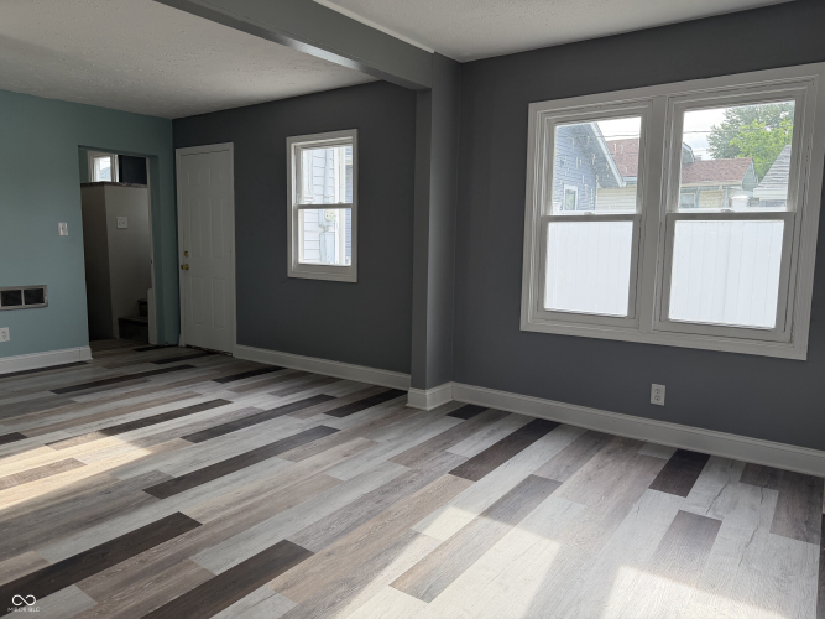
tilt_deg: -6.3
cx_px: 412
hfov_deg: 71.6
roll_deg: -0.9
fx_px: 572
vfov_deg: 56.8
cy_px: 310
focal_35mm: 24
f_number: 1.78
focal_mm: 6.76
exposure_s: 1/363
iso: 100
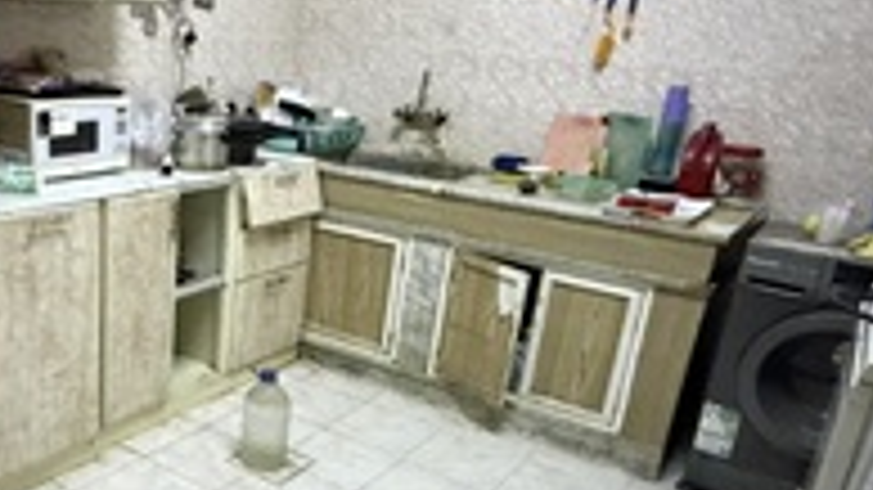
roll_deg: -3.4
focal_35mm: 36
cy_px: 312
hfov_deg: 52.5
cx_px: 205
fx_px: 833
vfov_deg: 32.6
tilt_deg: -19.4
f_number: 2.2
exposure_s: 1/54
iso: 1250
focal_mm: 2.22
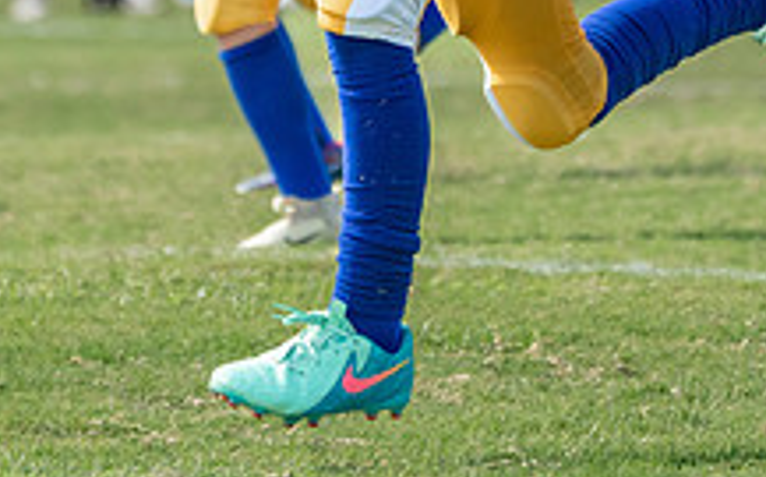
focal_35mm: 920
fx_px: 19181
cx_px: 464
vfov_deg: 1.4
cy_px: -273
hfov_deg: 2.3
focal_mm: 235
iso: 500
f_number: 5.6
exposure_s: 1/2500
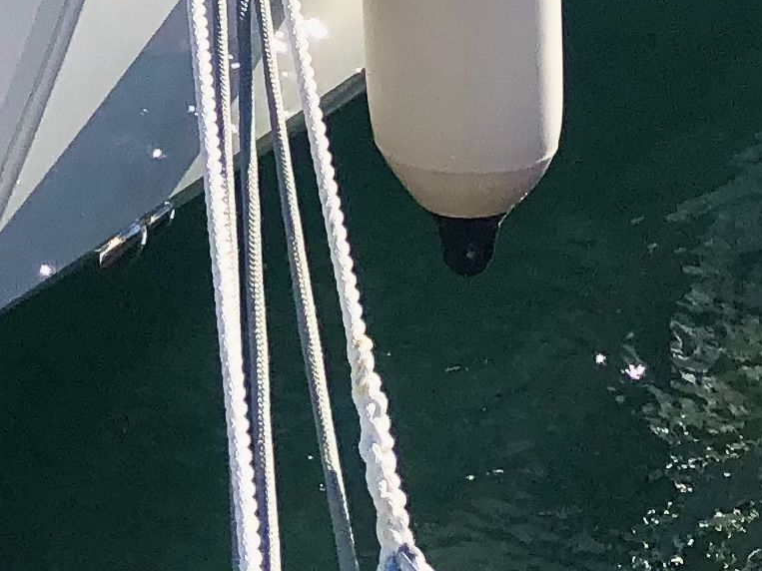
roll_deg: +0.2
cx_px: -352
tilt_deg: -9.2
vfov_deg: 9.0
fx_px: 3257
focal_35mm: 148
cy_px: -803
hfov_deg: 12.7
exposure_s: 1/3690
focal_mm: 4
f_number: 1.8
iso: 25
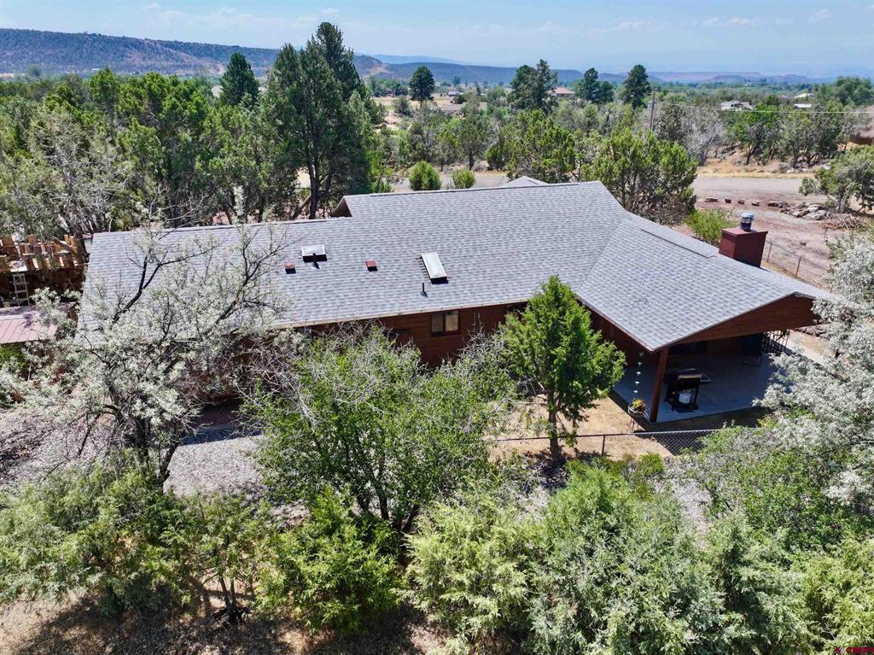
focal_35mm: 24
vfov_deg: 56.8
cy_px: 328
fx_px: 606
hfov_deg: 71.6
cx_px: 437
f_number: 2.8
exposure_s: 1/2000
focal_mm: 12.29
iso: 170
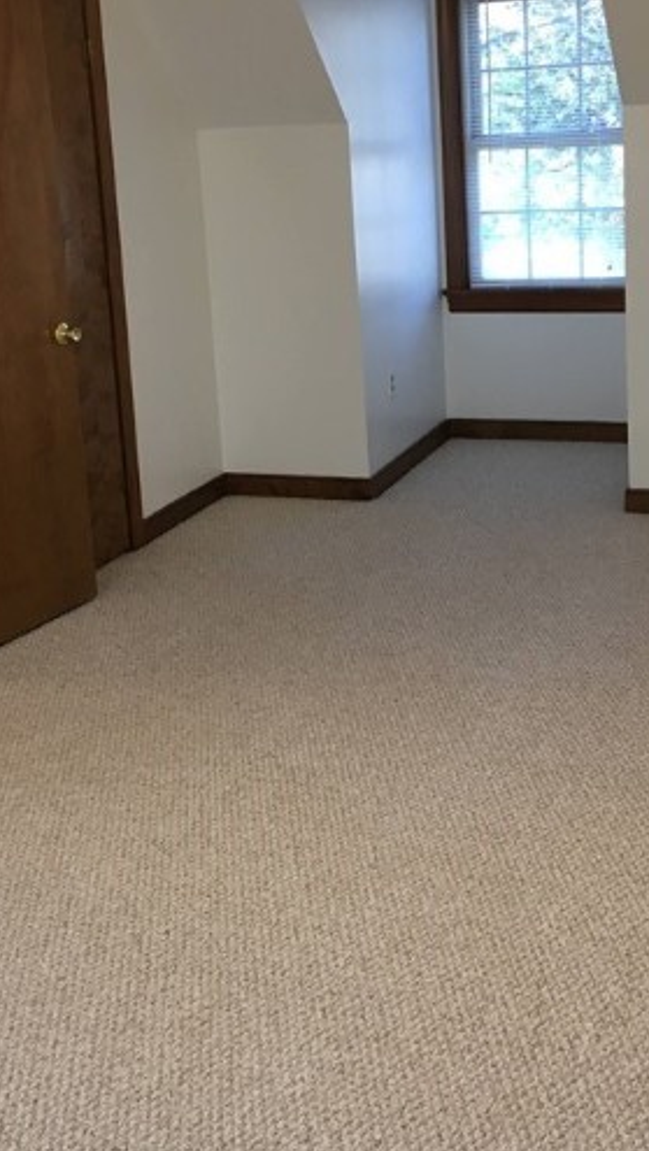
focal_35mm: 49
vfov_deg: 41.8
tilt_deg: -14.0
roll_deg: +3.9
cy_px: 444
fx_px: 1497
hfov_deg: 24.4
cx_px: 286
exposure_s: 1/30
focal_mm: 4.15
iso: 64
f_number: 2.2
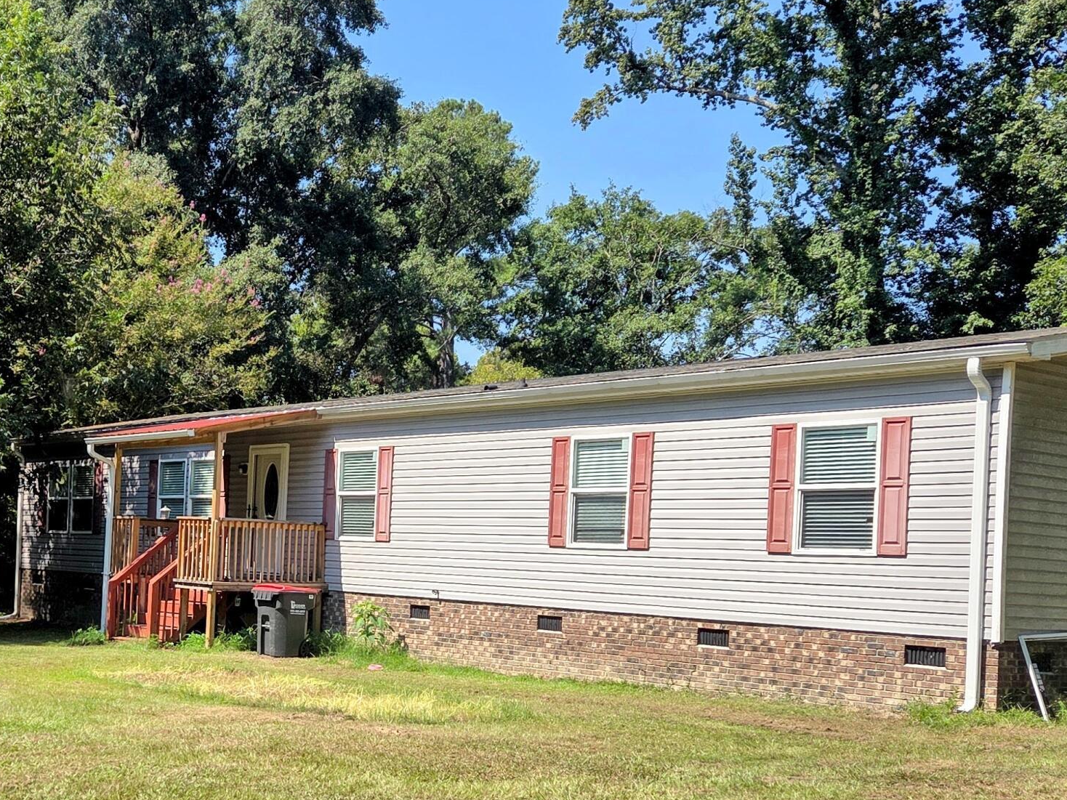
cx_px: 198
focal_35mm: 47
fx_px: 1449
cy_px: 528
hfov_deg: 38.7
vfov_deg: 30.7
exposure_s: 1/3300
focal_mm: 5.4
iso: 80
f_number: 1.8
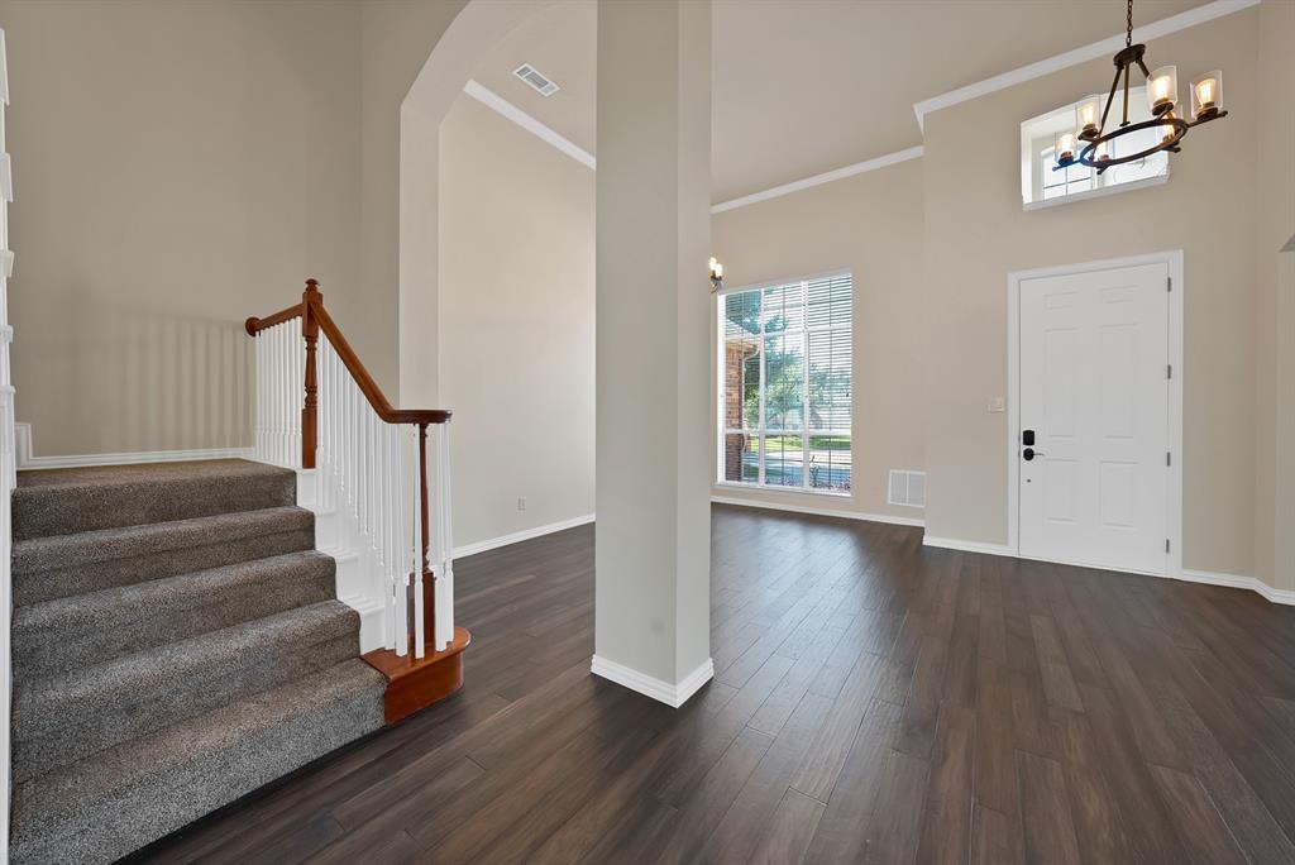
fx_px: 432
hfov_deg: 112.6
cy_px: 432
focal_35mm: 12
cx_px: 648
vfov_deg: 90.1
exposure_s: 1/5
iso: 640
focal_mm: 12
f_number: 9
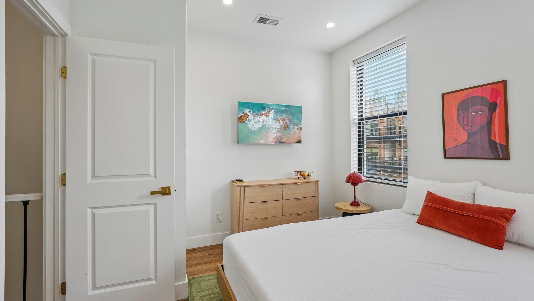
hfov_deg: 95.9
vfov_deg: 63.9
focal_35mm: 17
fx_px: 241
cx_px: 265
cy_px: 146
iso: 250
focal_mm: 16
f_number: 9
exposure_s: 1/30
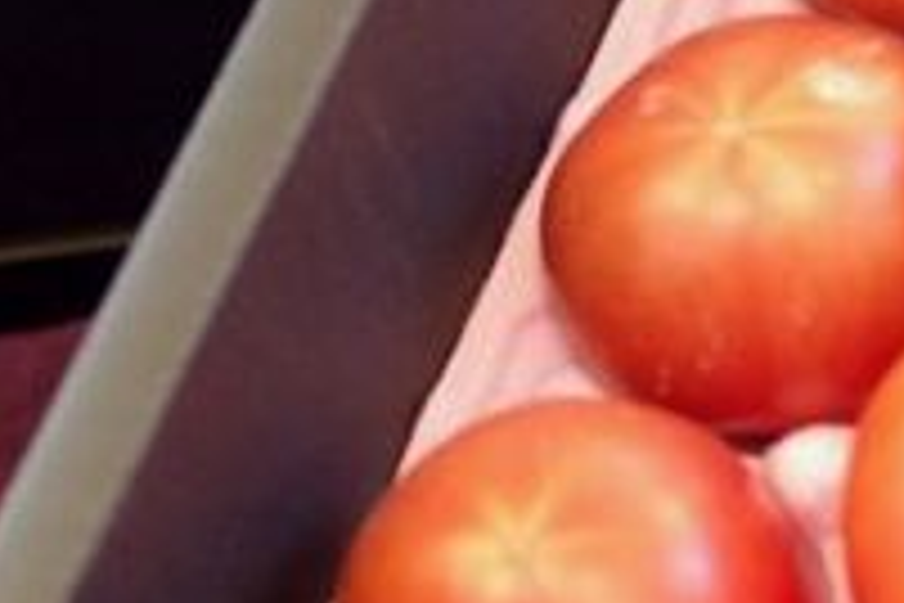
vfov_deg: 5.7
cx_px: 1070
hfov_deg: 8.5
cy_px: -220
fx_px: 6001
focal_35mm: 239
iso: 3200
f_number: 4
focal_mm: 50
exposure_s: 1/100
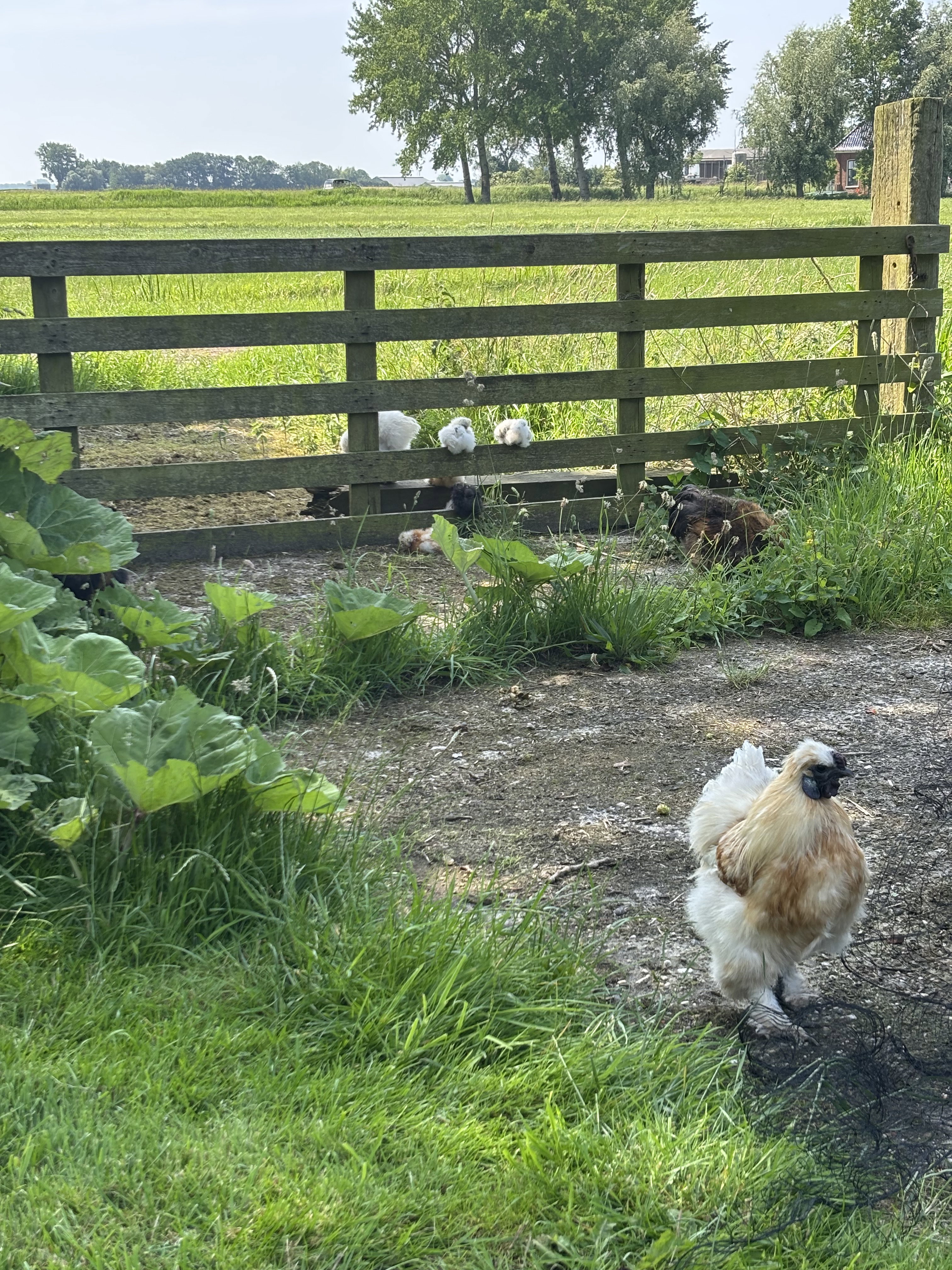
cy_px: 635
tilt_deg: -13.6
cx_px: 476
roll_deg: +0.0
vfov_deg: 36.8
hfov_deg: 28.0
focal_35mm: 52
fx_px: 1907
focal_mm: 5.96
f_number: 1.6
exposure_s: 1/517
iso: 32
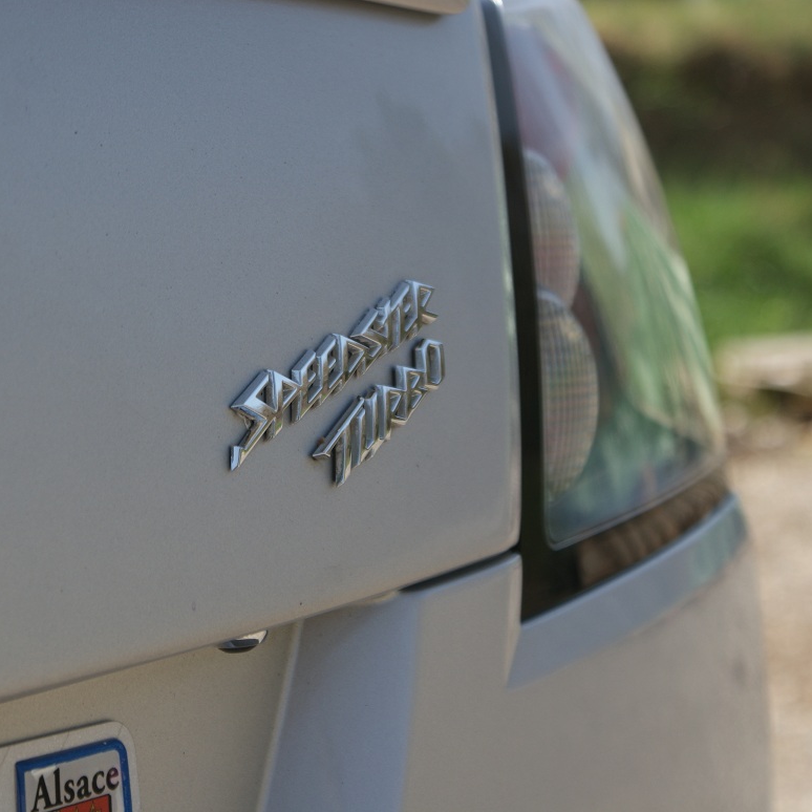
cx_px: 270
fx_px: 3052
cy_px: 406
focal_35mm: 115
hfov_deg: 15.1
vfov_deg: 15.2
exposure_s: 1/100
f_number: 5.6
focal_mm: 60
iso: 100
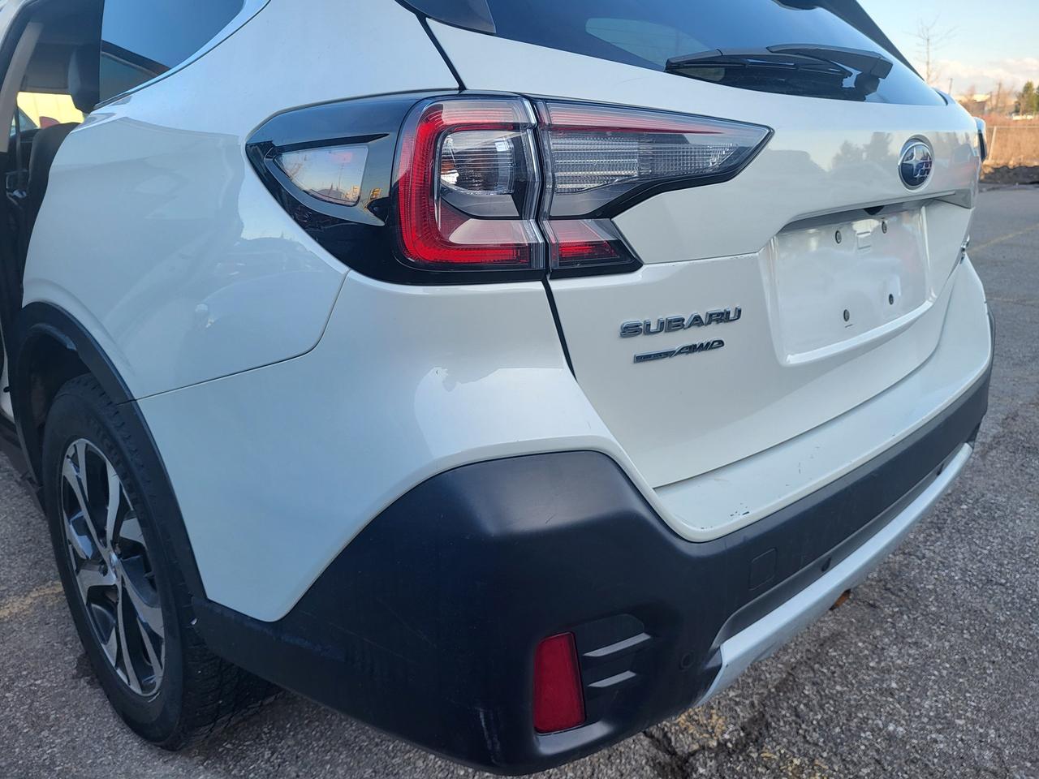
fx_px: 780
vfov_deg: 53.1
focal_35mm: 26
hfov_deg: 67.3
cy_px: 390
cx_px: 520
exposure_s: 1/289
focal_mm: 5.4
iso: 40
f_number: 1.8
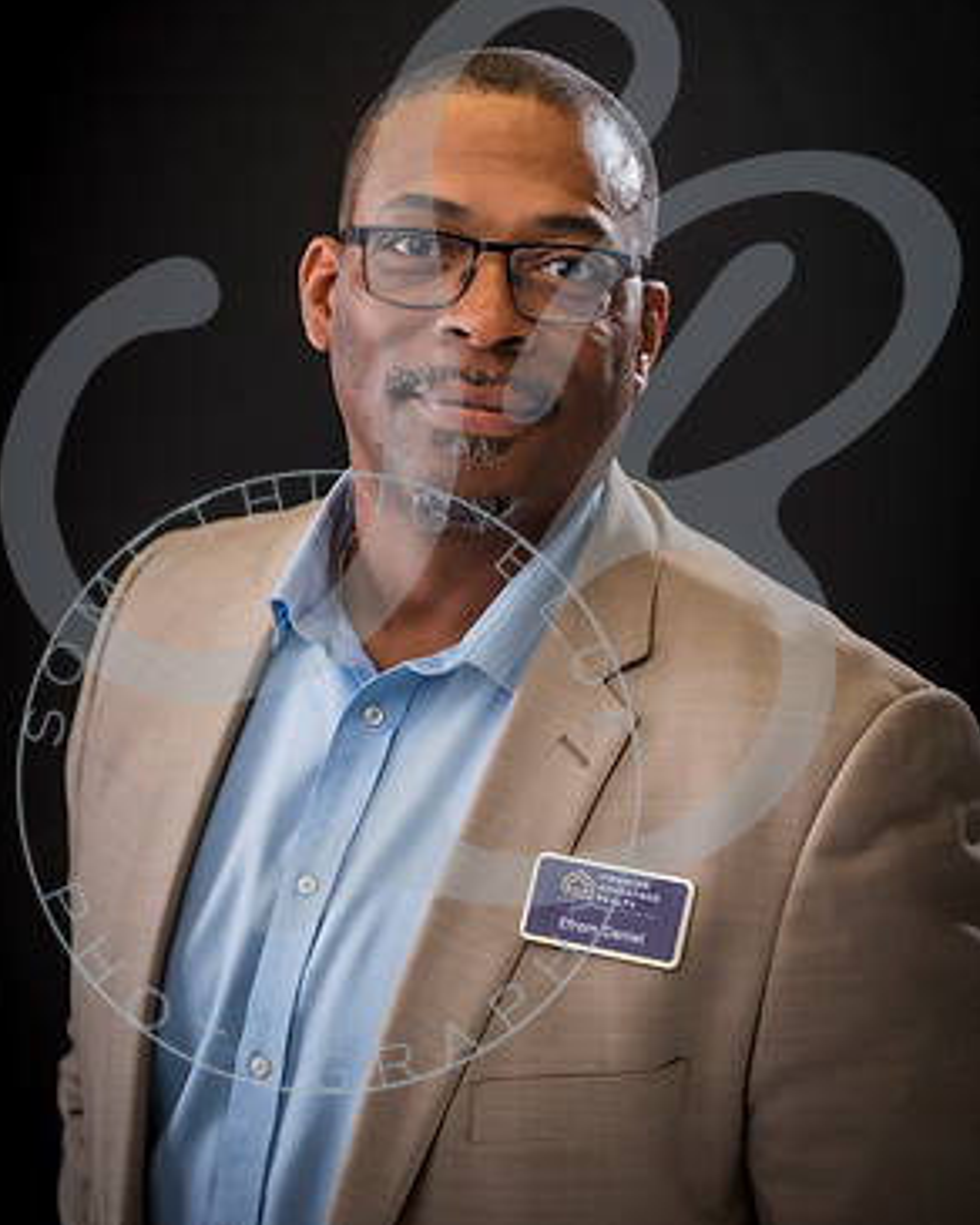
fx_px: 2937
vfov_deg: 23.5
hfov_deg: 18.9
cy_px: 527
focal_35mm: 81
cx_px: 480
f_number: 2.8
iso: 100
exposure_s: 1/160
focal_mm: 70
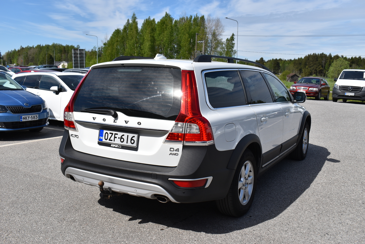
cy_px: 122
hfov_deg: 55.1
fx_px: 350
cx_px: 182
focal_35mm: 34
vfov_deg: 38.4
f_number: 9.5
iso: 200
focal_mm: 23
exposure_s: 1/750
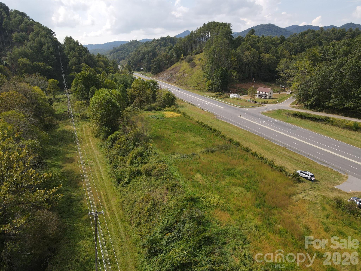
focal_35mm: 24
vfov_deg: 56.8
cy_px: 136
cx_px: 180
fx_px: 250
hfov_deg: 71.6
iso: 100
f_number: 2.8
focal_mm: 4.5
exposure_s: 1/500
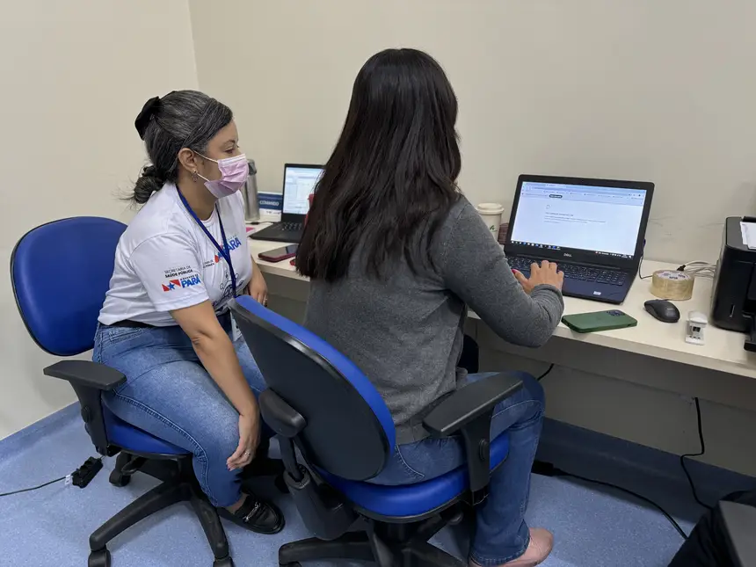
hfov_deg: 71.6
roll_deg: +0.6
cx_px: 378
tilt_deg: -20.4
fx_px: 524
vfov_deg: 56.8
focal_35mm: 24
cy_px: 284
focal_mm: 6.76
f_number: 1.78
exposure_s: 1/60
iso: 320
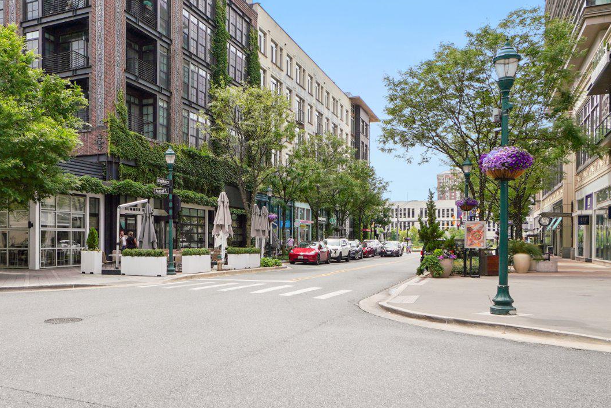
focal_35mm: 29
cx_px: 210
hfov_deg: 62.3
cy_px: 149
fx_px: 492
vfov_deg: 44.6
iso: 100
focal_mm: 10
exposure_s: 1/200
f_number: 8
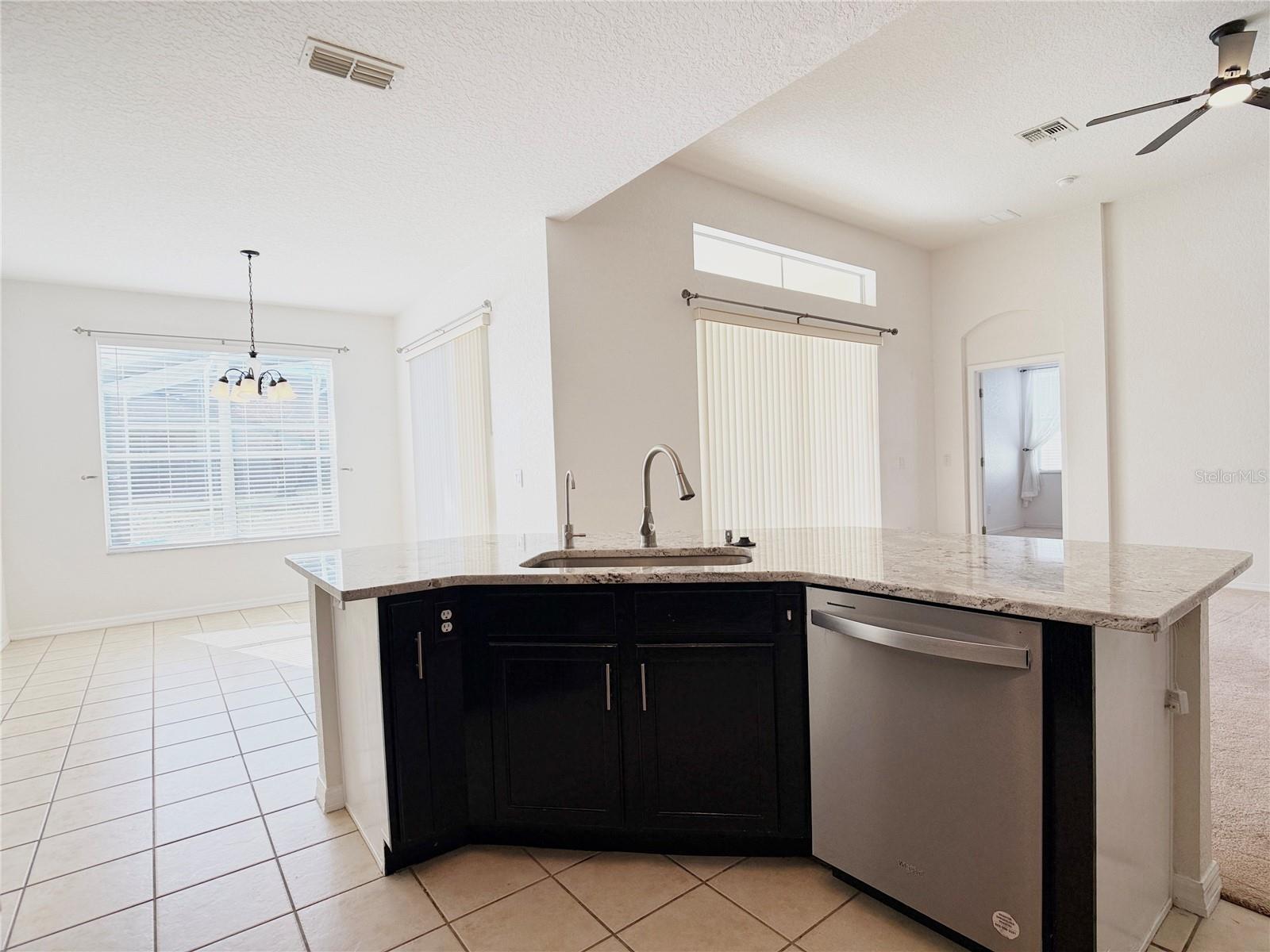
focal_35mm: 24
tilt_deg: -0.8
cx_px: 635
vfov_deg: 56.8
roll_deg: +2.0
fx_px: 881
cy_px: 476
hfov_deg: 71.6
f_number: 1.78
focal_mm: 6.76
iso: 100
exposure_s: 1/593
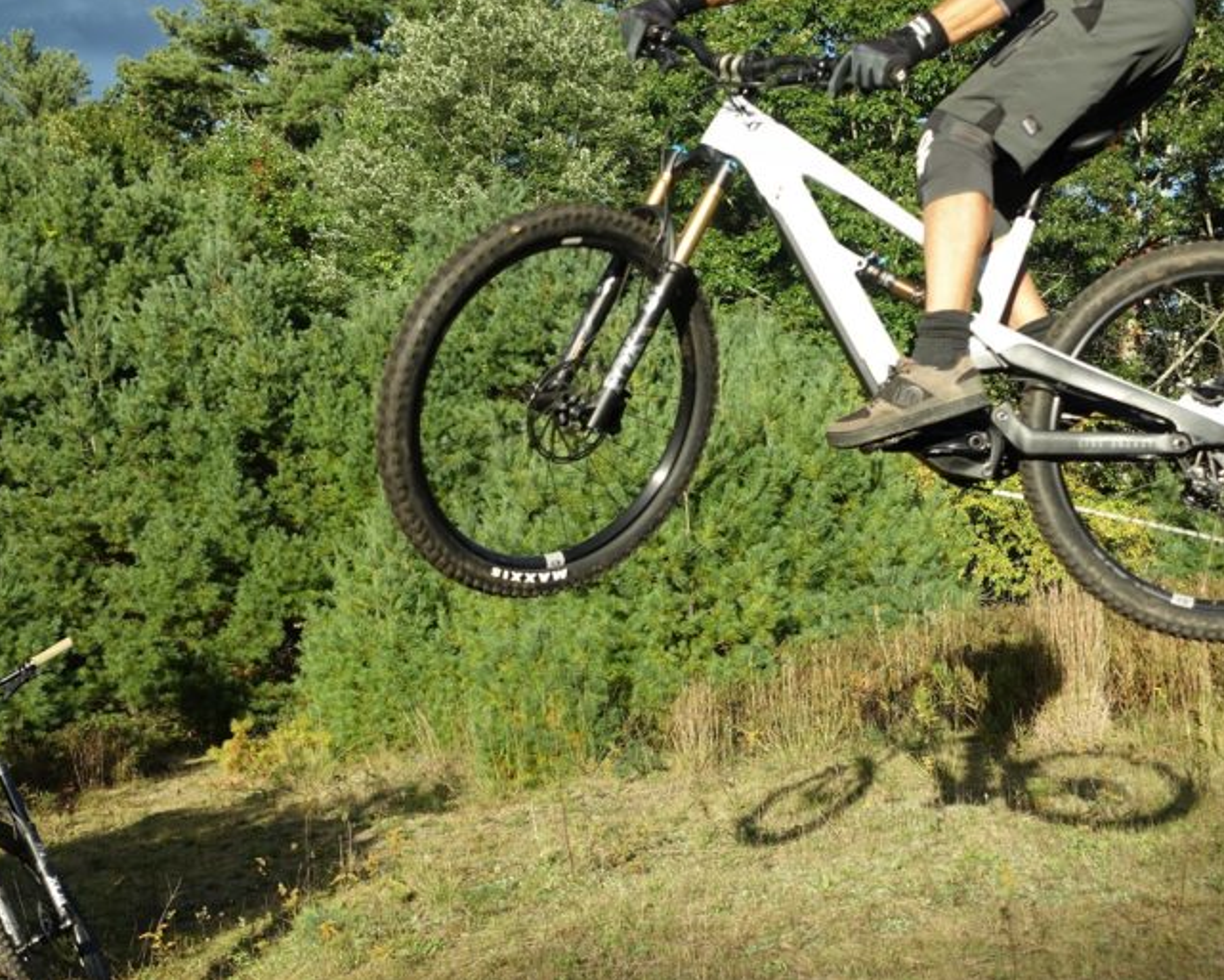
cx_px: 689
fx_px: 1739
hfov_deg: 38.7
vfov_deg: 31.5
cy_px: 477
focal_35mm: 48
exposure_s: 1/1250
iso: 200
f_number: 2.8
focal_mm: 15.1
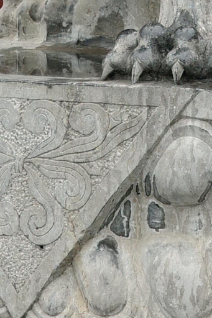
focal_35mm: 150
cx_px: 126
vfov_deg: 12.6
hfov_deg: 9.1
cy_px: -225
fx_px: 1326
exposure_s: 1/320
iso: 200
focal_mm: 26
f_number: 4.5
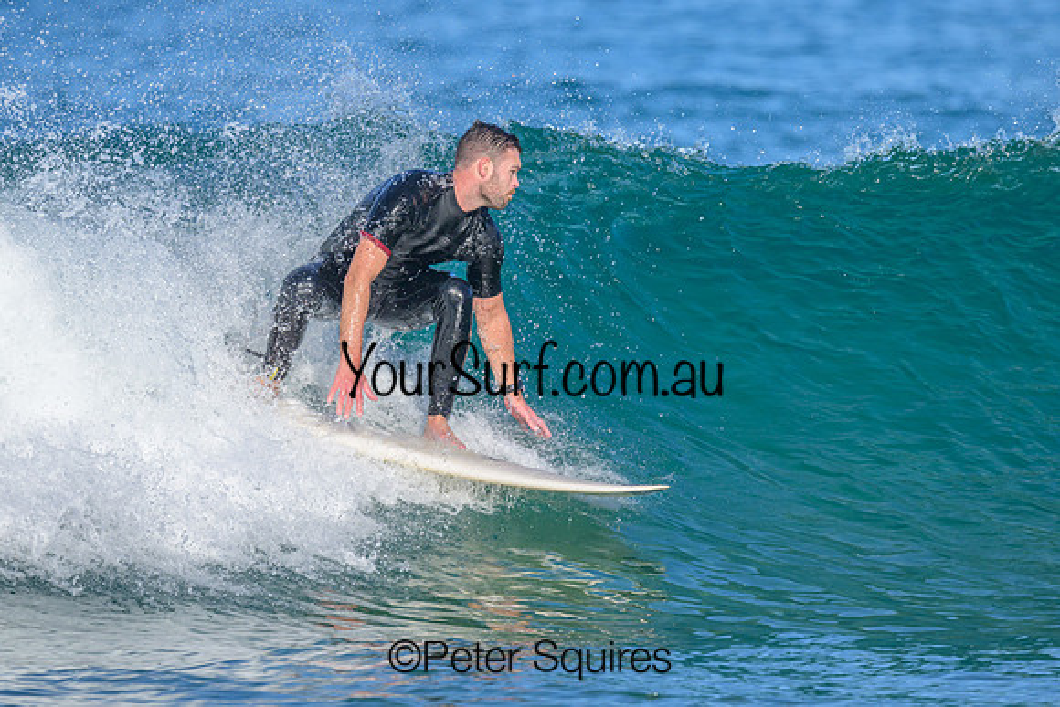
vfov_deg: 1.4
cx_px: 562
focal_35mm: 1010
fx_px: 29732
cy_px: 273
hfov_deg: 2.0
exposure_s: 1/2000
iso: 320
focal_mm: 800
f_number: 6.3
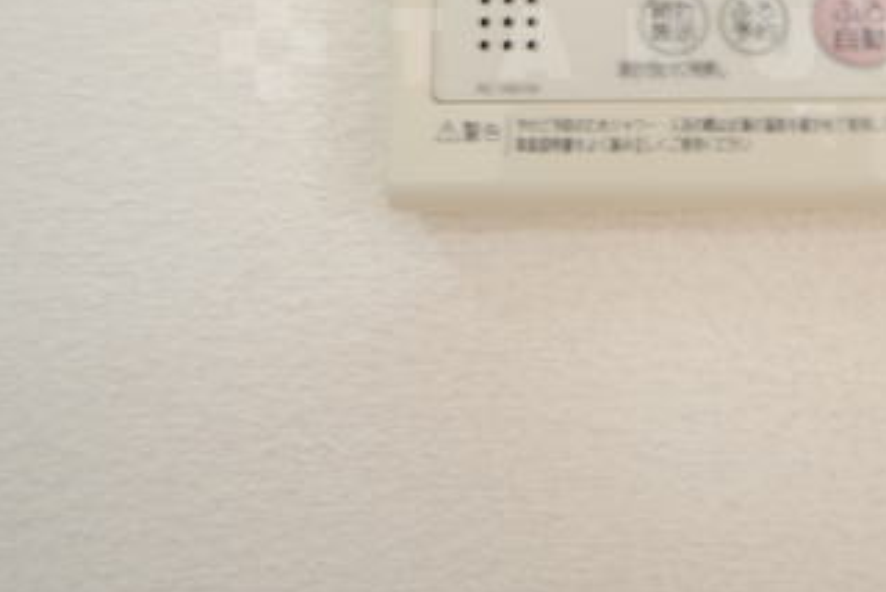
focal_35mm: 39
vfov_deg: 32.4
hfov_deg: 48.1
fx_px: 961
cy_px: 47
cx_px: 637
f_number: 5
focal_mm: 13
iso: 100
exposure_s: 1/6
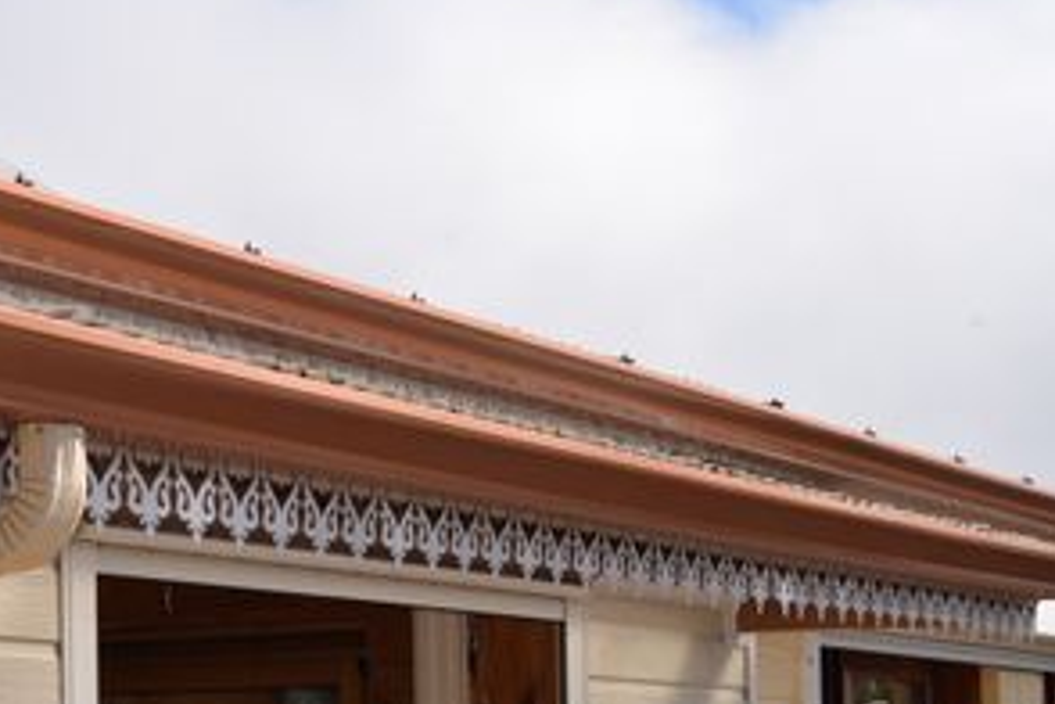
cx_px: 775
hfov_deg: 19.9
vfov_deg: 13.3
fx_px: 2989
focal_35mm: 102
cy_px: 672
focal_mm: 50
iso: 100
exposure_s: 1/180
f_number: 11
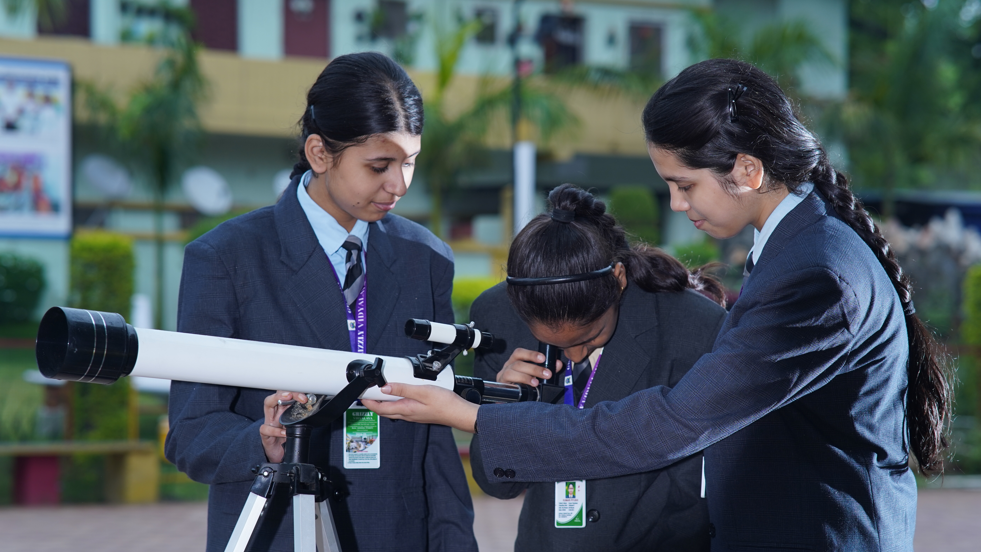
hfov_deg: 22.2
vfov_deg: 12.6
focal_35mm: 96
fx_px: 2497
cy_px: 336
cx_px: 486
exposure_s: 1/160
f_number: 4
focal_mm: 85
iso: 250
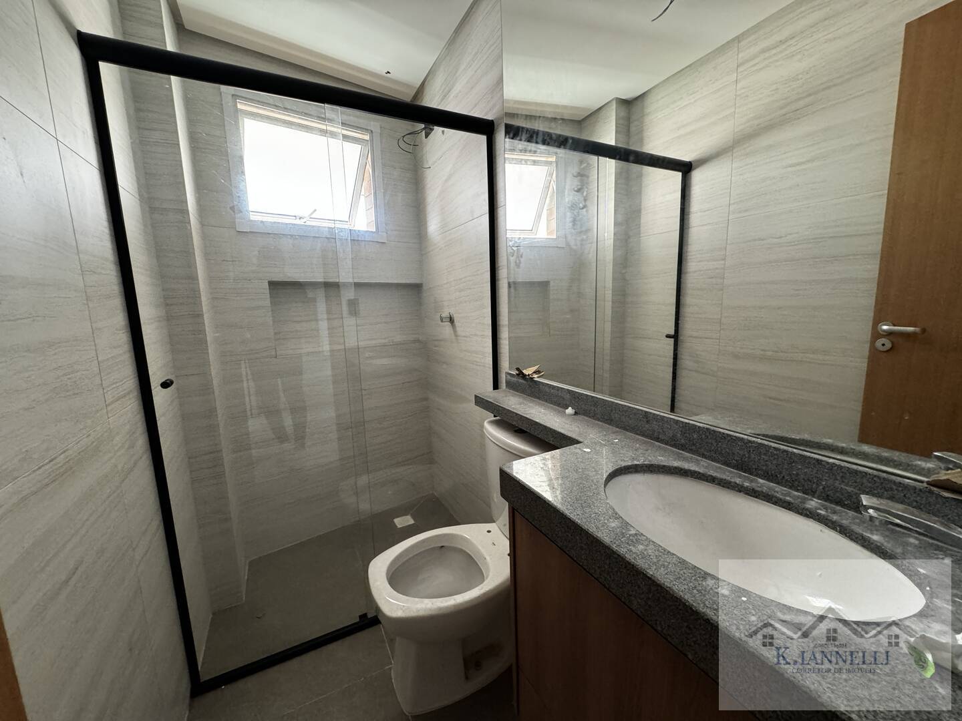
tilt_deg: -9.9
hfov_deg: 102.1
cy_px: 360
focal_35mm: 14
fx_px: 389
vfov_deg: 85.7
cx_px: 481
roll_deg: +1.4
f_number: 2.2
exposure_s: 1/84
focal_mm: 2.22
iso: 320
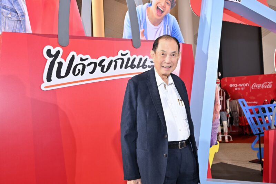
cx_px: 138
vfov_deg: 37.9
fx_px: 268
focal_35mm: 35
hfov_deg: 54.4
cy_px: 92
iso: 1000
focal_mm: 35
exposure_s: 1/100
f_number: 6.3
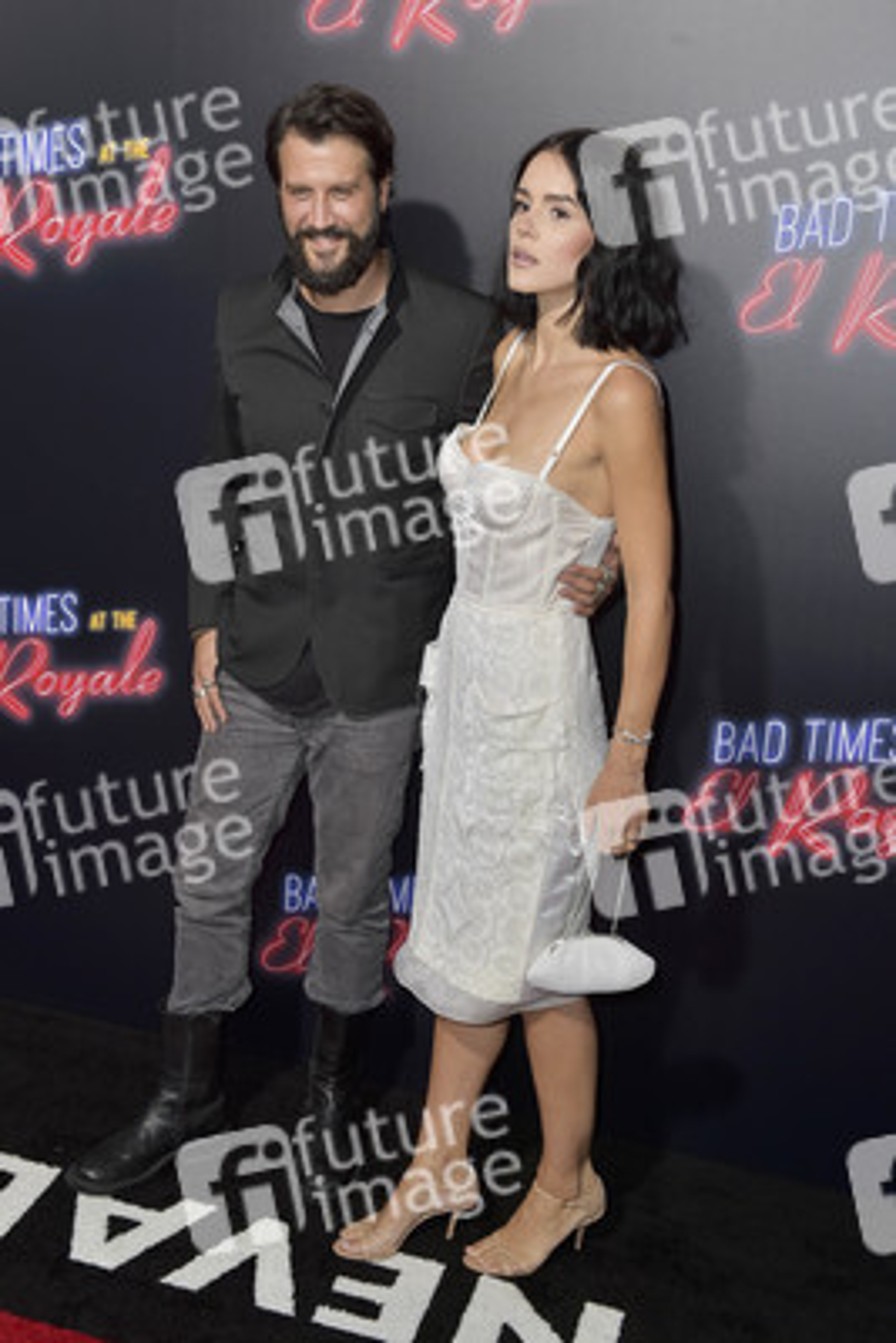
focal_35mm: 40
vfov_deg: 48.4
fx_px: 1492
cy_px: 672
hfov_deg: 33.4
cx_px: 448
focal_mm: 40
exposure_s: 1/250
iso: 250
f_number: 6.3
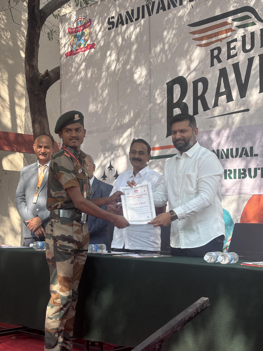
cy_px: 176
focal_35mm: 52
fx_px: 527
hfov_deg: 28.0
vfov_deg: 36.8
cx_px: 132
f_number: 1.6
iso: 32
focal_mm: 5.96
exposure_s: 1/460
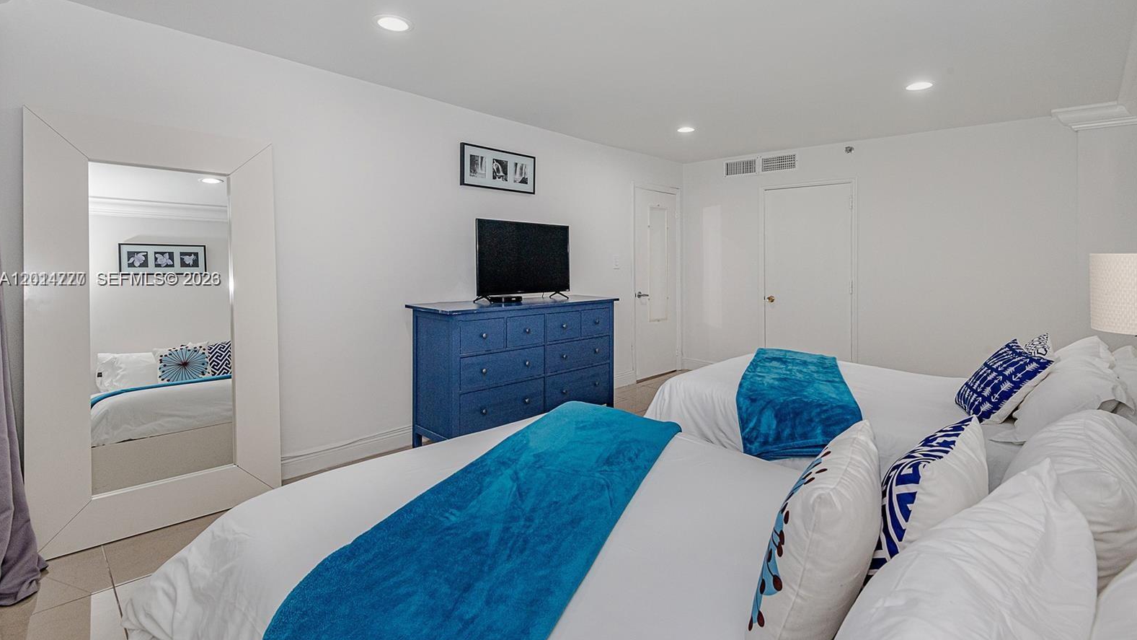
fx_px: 513
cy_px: 280
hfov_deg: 95.9
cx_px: 572
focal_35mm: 17
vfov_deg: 63.7
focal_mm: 16
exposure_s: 1/50
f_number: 8
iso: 1600
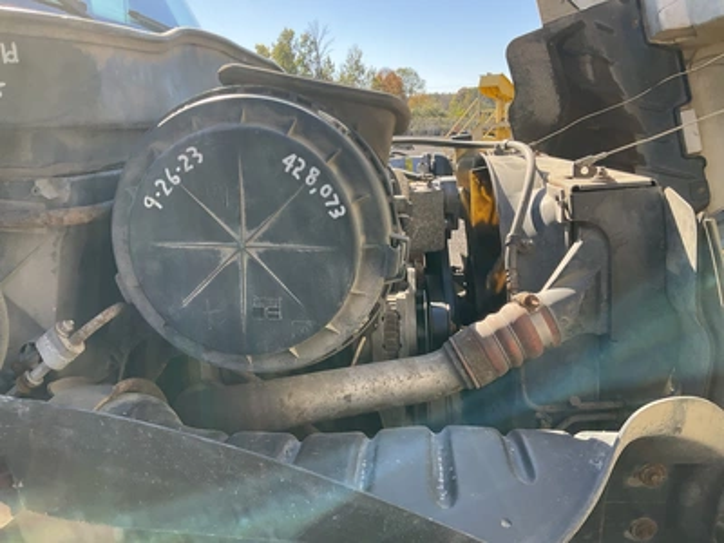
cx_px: 362
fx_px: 607
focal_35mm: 29
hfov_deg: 61.7
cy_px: 272
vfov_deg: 48.2
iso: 25
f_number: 1.8
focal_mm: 3
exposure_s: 1/409
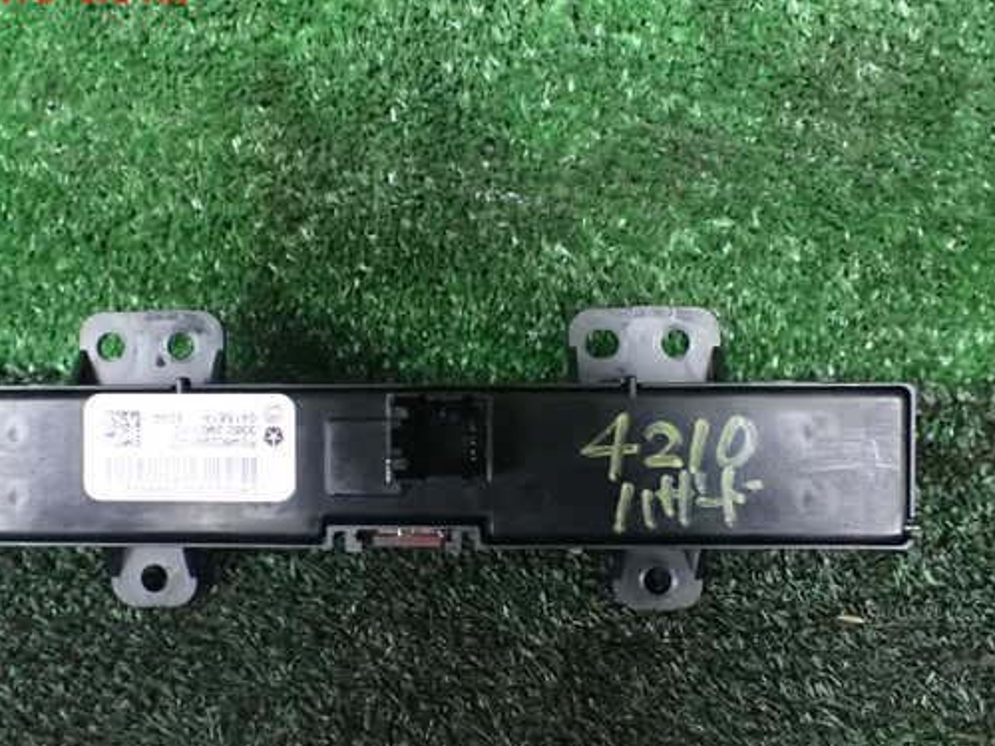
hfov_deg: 51.2
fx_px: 1035
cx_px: 422
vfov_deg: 39.6
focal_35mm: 36
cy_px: 412
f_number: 2.3
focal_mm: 5.4
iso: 1600
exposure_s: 1/30
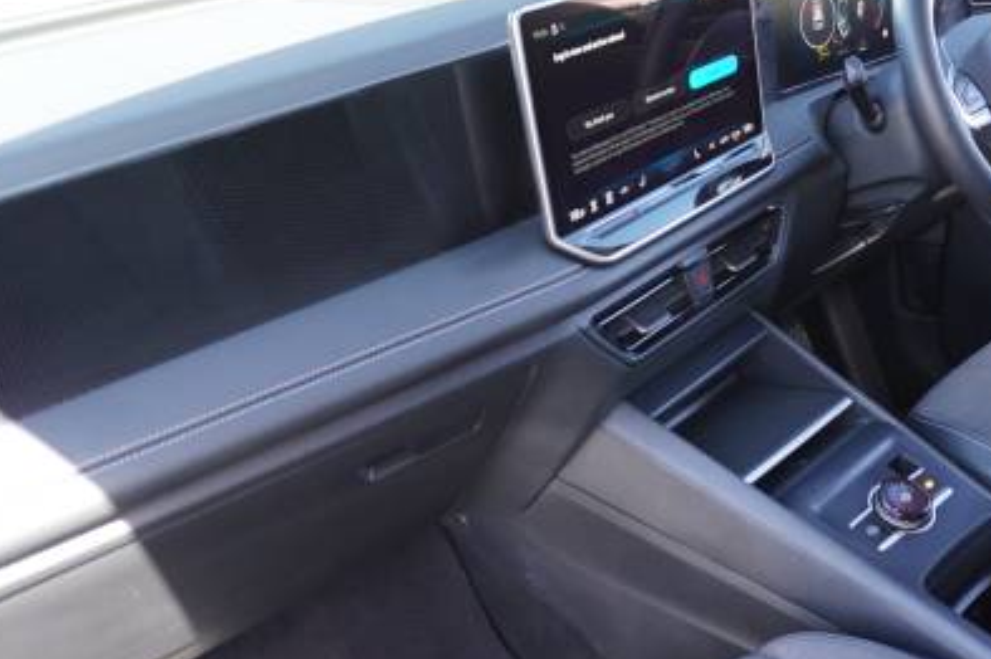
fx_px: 1073
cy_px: 377
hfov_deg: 47.7
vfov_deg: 34.1
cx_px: 747
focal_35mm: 39
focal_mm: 16
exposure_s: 1/60
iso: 500
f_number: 4
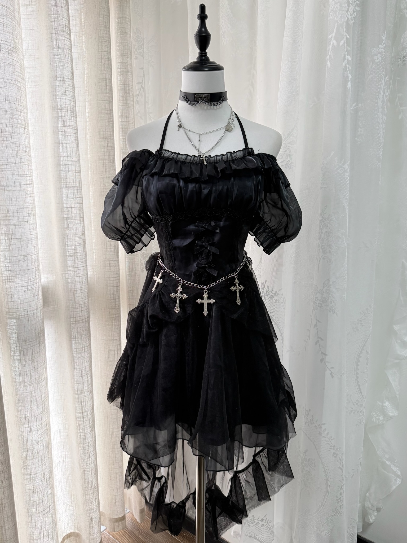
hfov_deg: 56.8
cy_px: 272
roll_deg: -0.2
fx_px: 376
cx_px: 204
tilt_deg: -10.6
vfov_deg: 71.6
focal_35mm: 24
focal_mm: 6.76
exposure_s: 1/105
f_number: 1.78
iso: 200
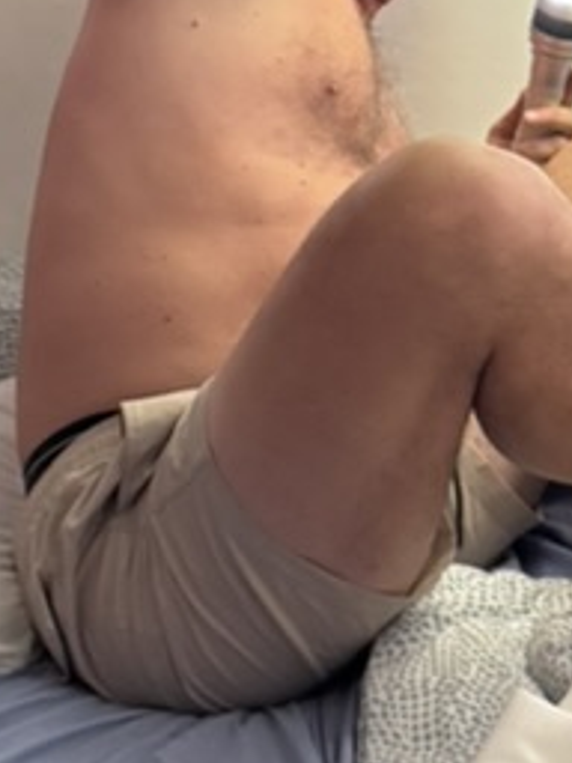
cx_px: 191
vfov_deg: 19.9
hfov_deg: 15.4
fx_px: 2115
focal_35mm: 96
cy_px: 33
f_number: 1.78
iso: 500
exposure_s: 1/60
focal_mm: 6.76
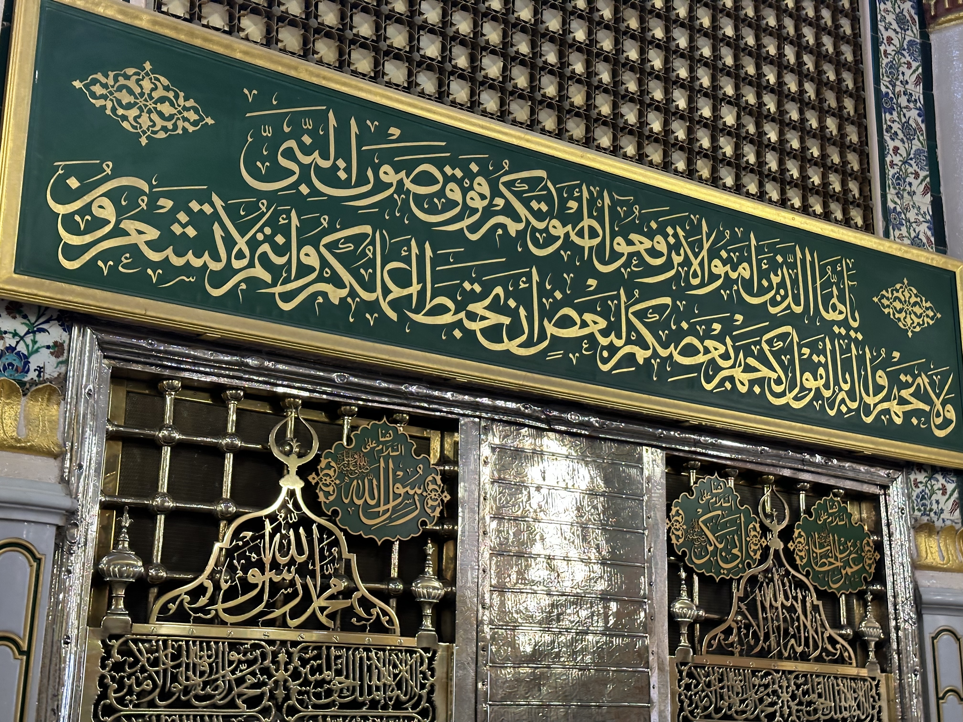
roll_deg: -0.2
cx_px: 482
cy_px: 361
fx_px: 1335
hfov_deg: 39.7
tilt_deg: +10.9
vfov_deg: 30.3
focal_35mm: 48
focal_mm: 6.86
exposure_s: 1/60
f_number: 1.78
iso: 125
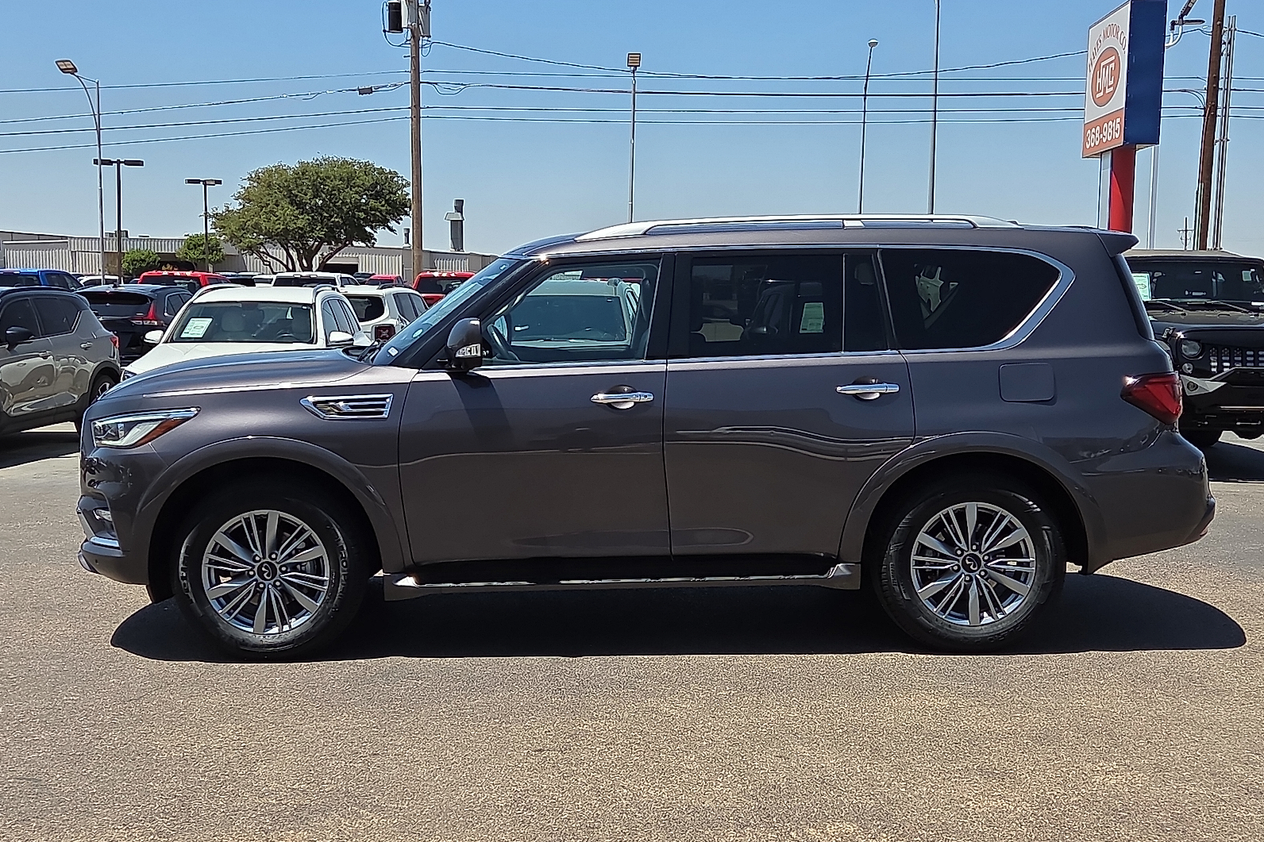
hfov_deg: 42.7
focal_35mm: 46
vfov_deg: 29.2
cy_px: 450
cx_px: 630
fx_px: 1615
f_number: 1.8
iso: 25
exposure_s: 1/1667
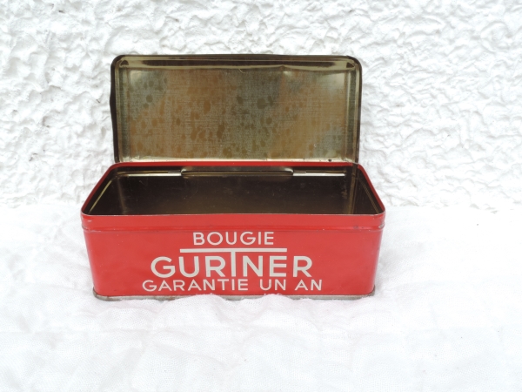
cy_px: 196
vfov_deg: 46.8
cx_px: 261
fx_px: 452
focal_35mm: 30
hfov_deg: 60.0
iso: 80
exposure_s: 1/80
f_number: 6.2
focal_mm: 5.3
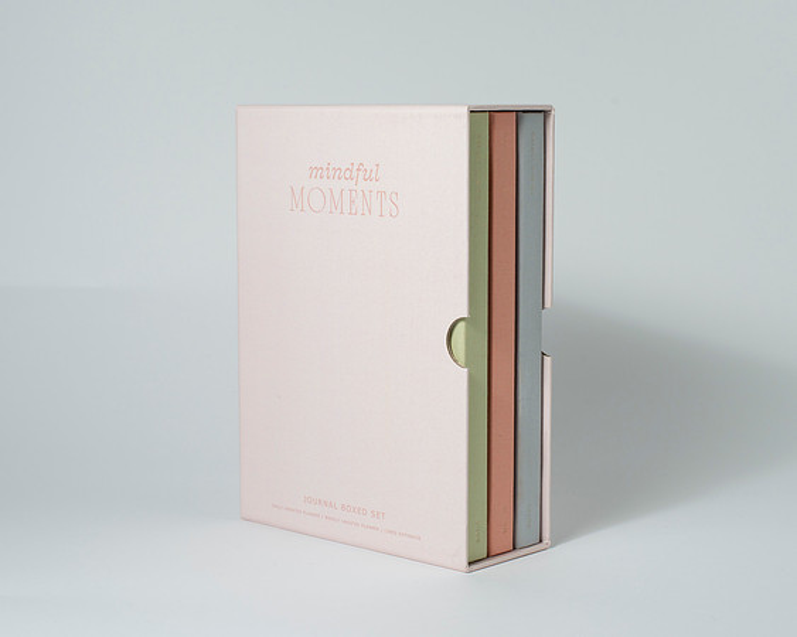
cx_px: 424
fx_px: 1598
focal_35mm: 68
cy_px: 321
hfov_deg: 28.0
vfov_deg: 22.5
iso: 200
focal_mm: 50
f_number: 9
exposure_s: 1/200
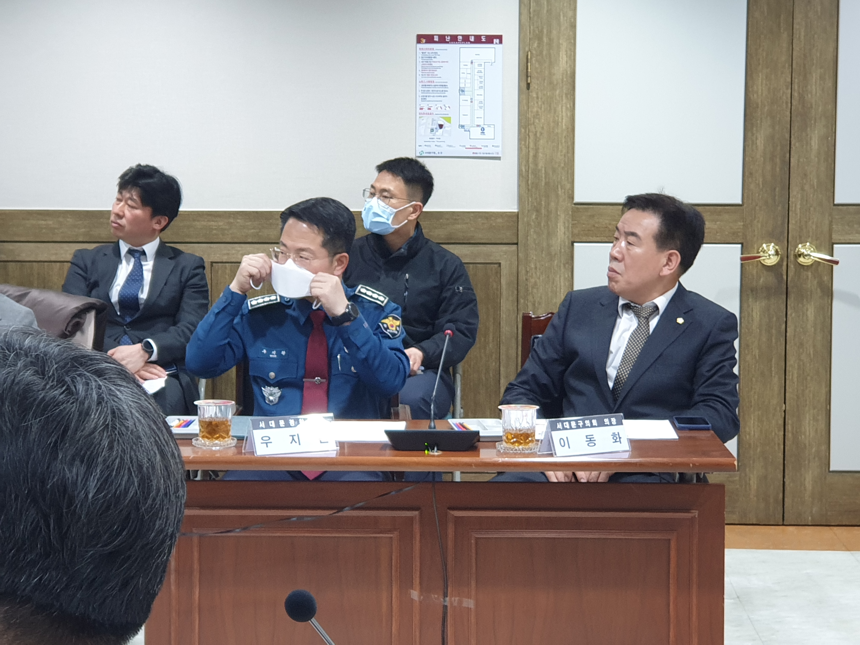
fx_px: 1292
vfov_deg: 28.0
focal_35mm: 52
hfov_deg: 36.8
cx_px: 430
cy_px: 322
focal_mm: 6
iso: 200
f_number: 2.4
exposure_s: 1/17
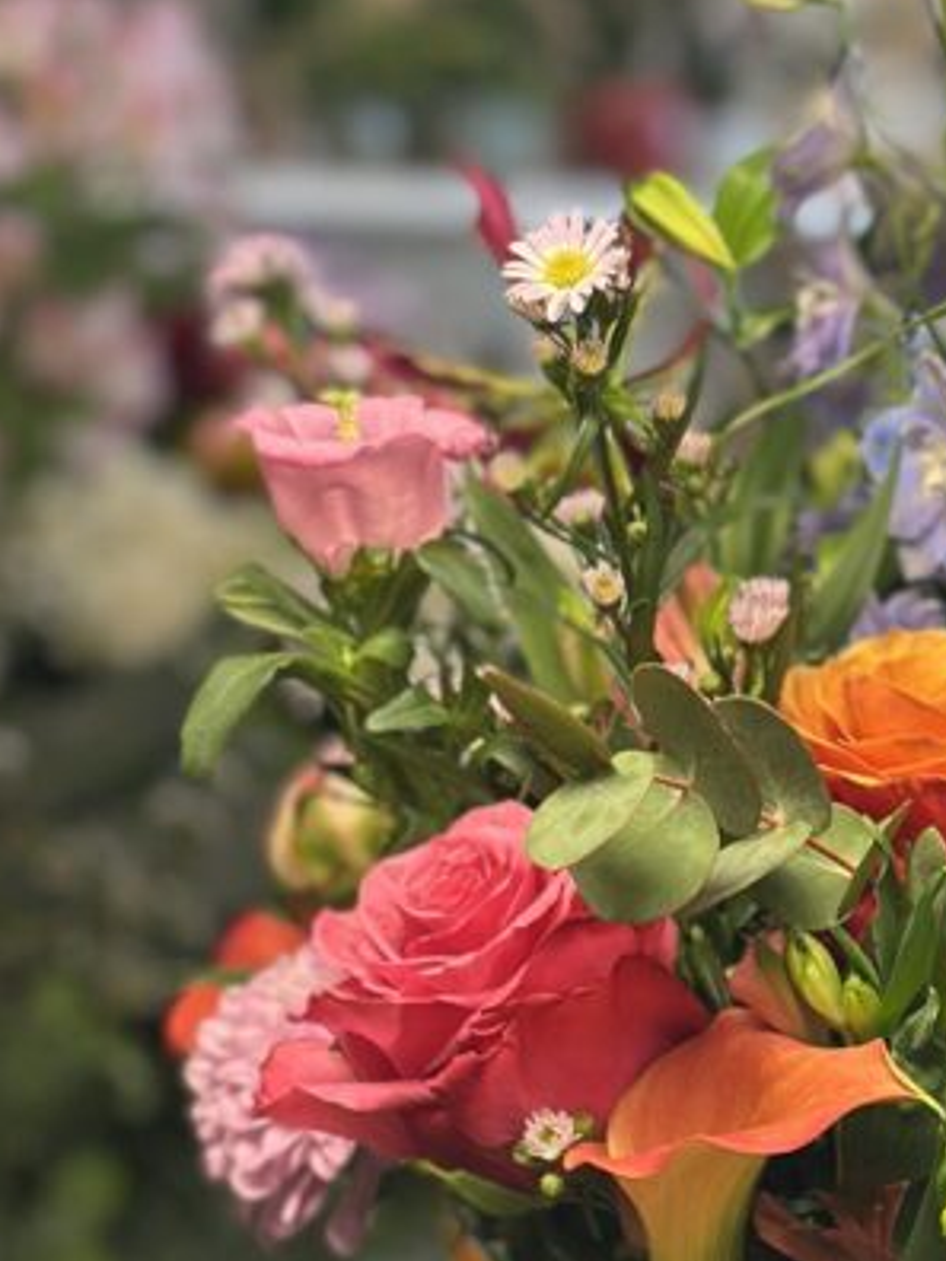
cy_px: 1185
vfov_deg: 15.7
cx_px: 1143
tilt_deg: -13.8
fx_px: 4518
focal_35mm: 124
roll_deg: -2.7
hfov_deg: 11.7
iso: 125
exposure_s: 1/100
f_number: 1.78
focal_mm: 6.86
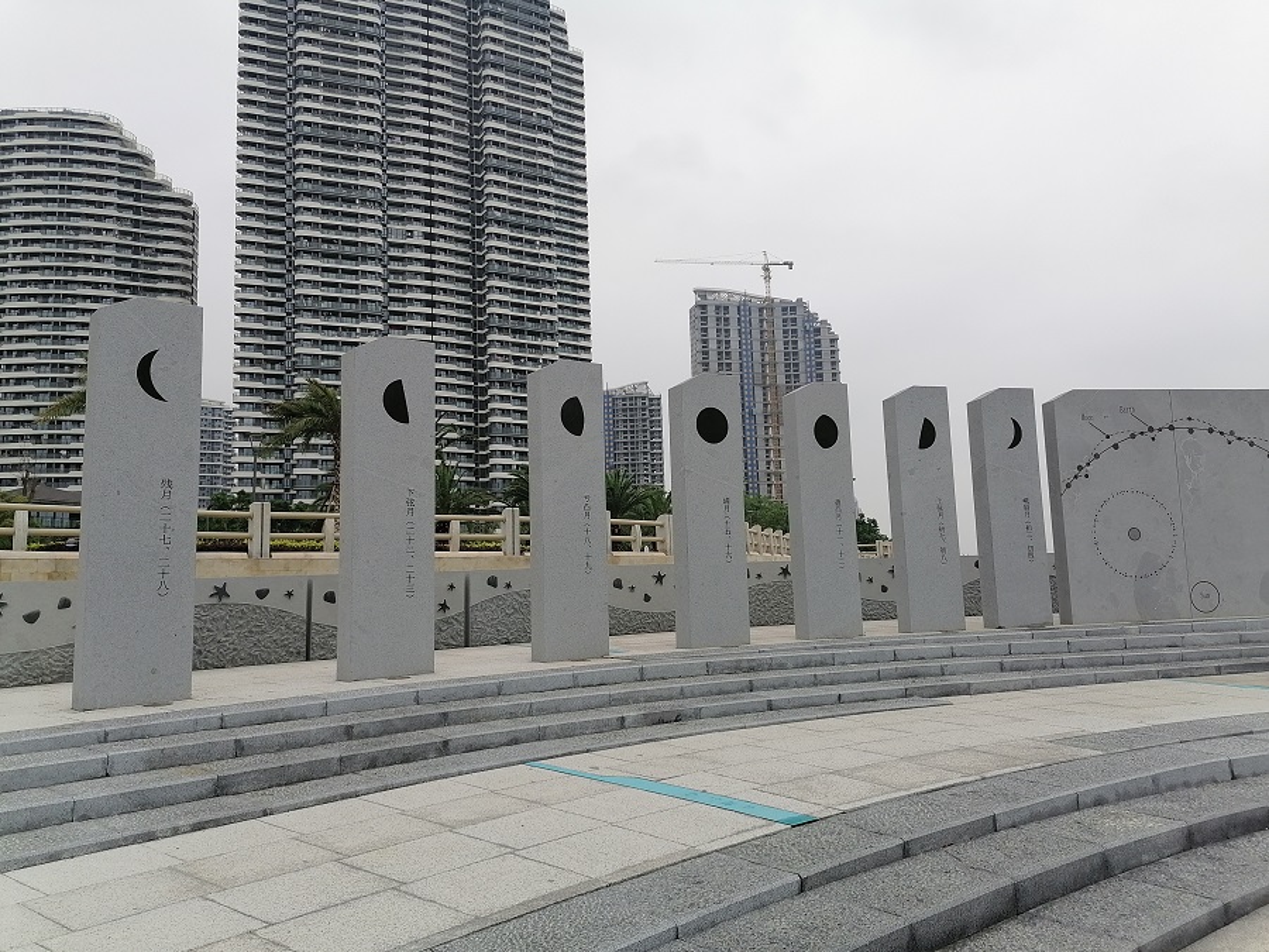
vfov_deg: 51.4
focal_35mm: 27
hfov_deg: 65.3
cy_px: 476
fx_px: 990
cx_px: 634
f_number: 1.8
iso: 50
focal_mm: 5.3
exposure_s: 1/375
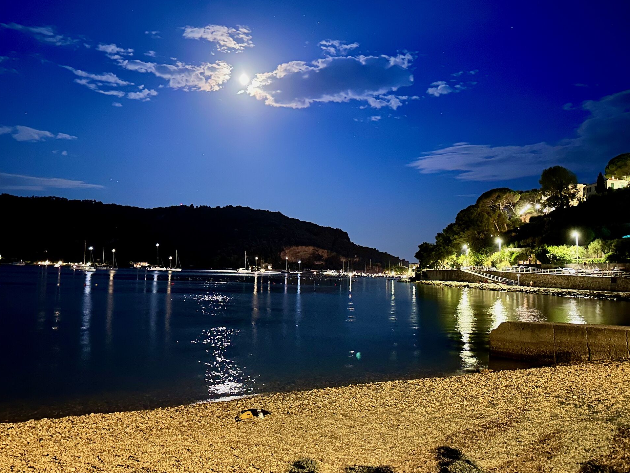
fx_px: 546
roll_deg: -2.0
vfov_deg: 46.7
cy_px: 215
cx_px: 301
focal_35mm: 30
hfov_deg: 59.9
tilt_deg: +5.1
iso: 1600
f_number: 1.78
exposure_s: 1/2
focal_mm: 6.86
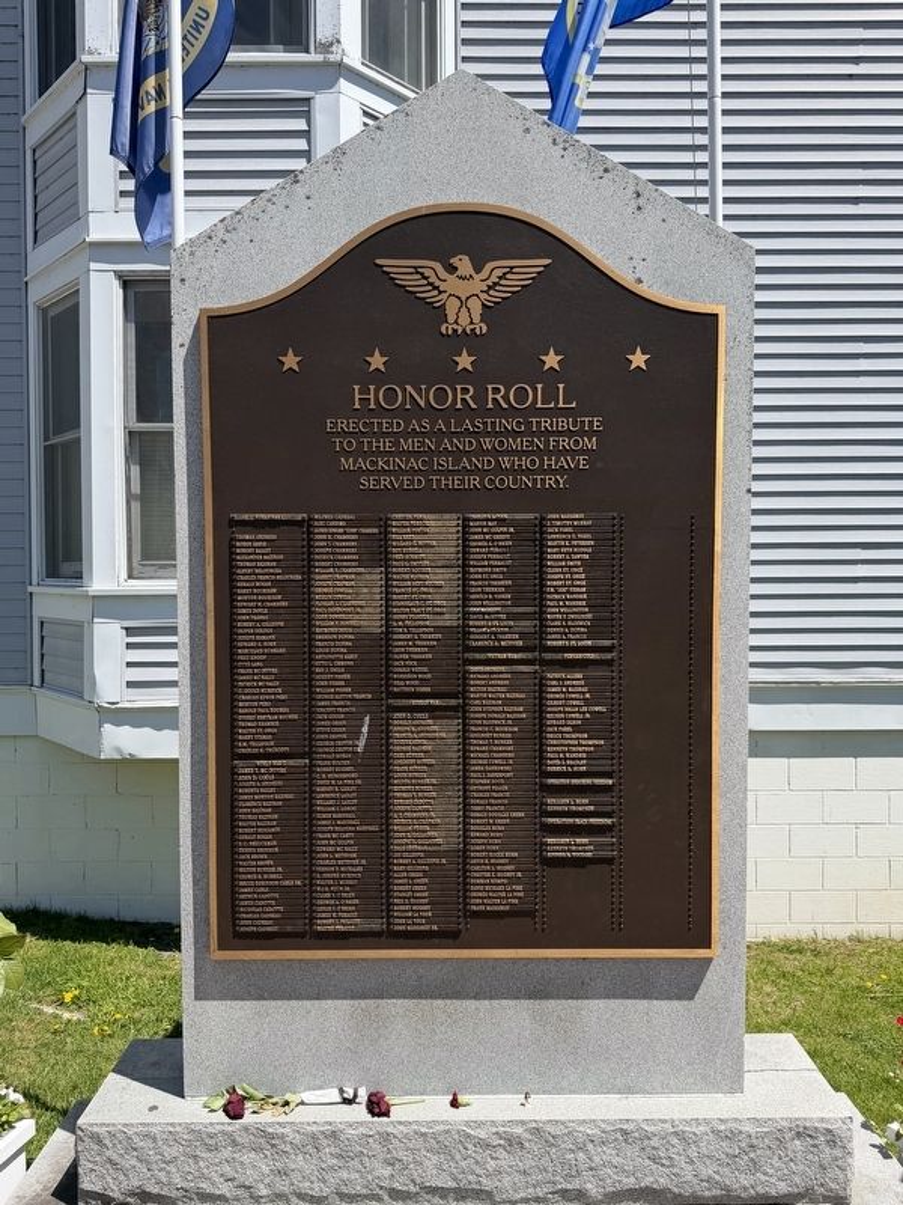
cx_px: 452
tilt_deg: -1.6
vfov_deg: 71.6
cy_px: 602
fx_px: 835
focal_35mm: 24
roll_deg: +0.9
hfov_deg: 56.8
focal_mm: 6.76
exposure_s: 1/3584
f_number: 1.78
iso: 80
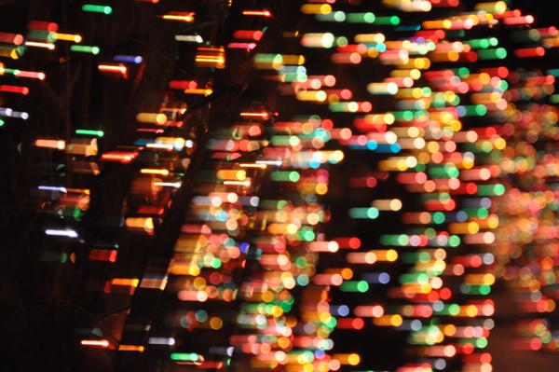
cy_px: 186
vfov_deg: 12.2
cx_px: 280
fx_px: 1745
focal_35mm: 112
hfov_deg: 18.2
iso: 1600
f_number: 5.3
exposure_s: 1/20
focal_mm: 75
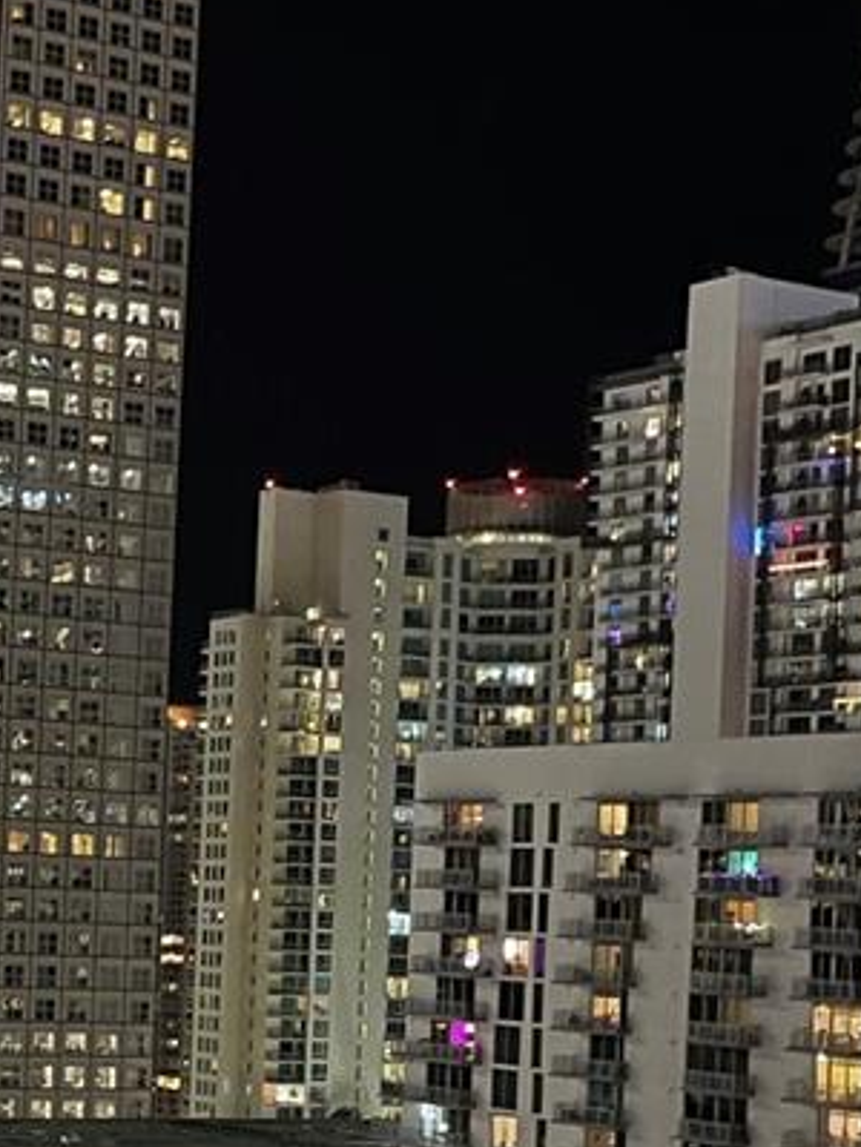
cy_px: 857
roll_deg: -2.6
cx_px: -247
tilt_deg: +1.9
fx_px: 2587
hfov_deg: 17.7
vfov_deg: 24.7
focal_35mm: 78
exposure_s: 1/10
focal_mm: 4.2
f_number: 1.6
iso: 500
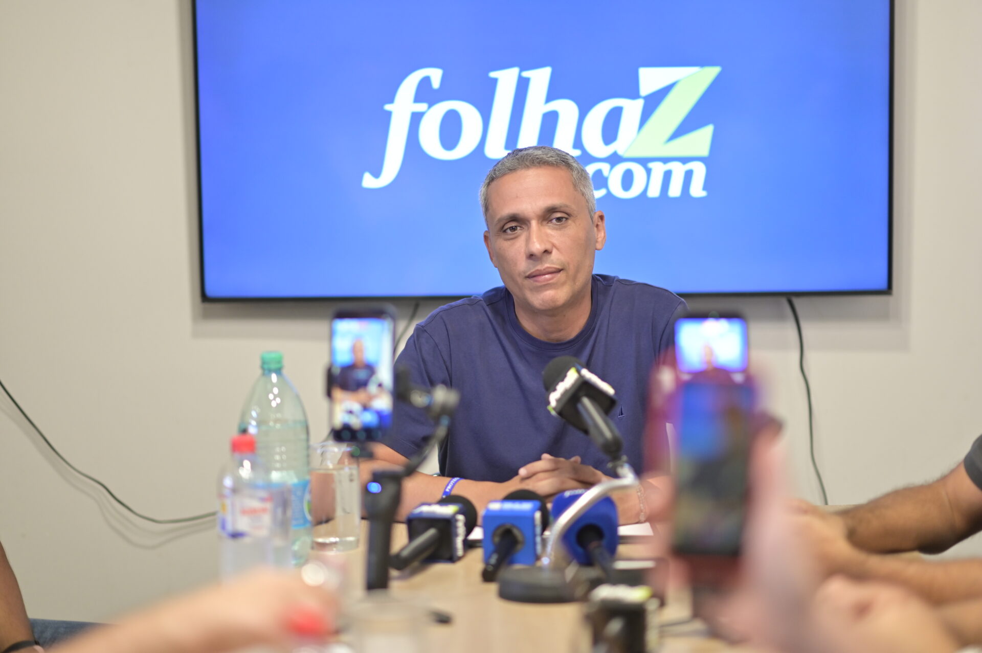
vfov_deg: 16.0
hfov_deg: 23.9
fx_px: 2317
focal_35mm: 85
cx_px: 491
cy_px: 326
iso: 1000
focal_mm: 85
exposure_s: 1/250
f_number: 1.4
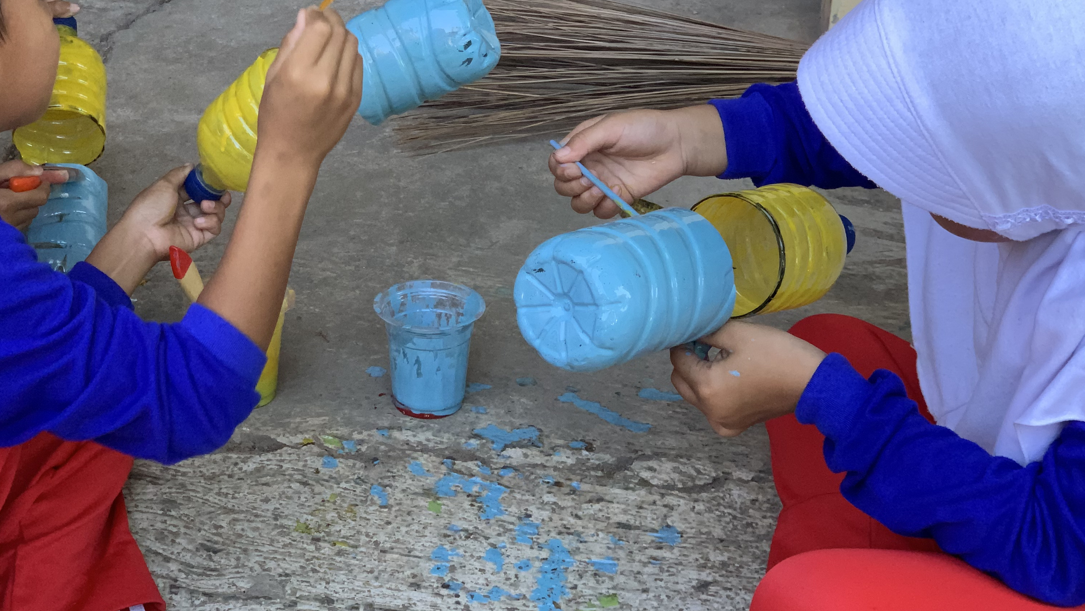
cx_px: 505
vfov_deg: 15.9
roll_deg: -4.0
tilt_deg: -29.8
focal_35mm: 76
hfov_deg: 27.9
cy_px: 258
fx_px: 2187
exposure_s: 1/122
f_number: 2.4
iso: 80
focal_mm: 6
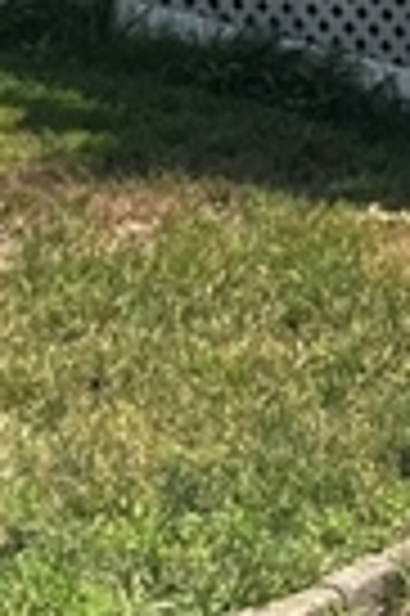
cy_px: -1043
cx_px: 410
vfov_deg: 8.9
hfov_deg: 6.8
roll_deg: +0.5
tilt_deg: +11.5
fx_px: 3459
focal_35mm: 202
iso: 50
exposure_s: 1/1672
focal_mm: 5.1
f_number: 1.6
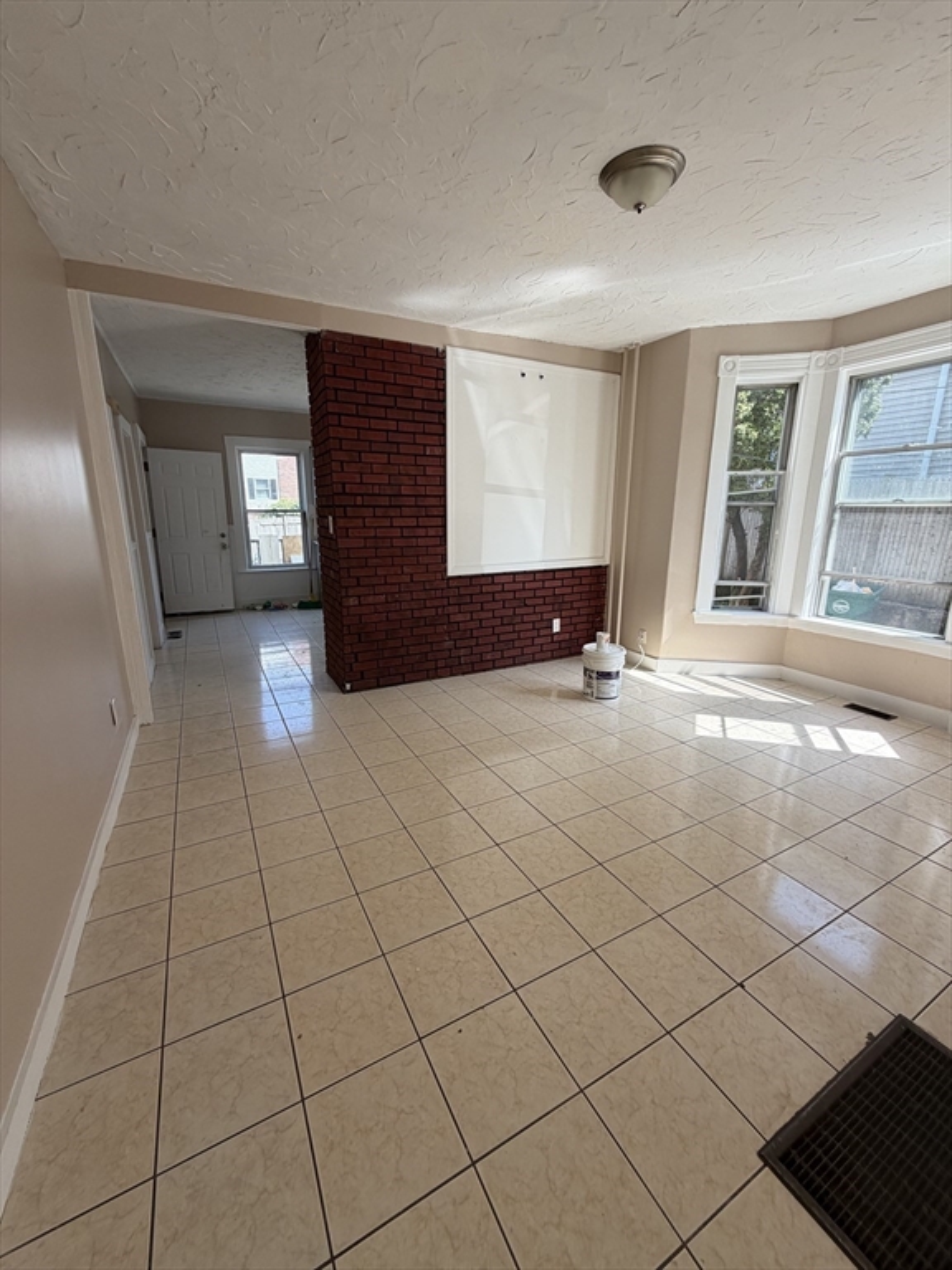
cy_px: 635
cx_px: 476
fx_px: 513
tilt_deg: -10.9
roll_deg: -1.2
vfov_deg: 102.1
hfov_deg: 85.7
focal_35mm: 14
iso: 50
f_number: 2.2
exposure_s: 1/166
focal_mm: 2.22
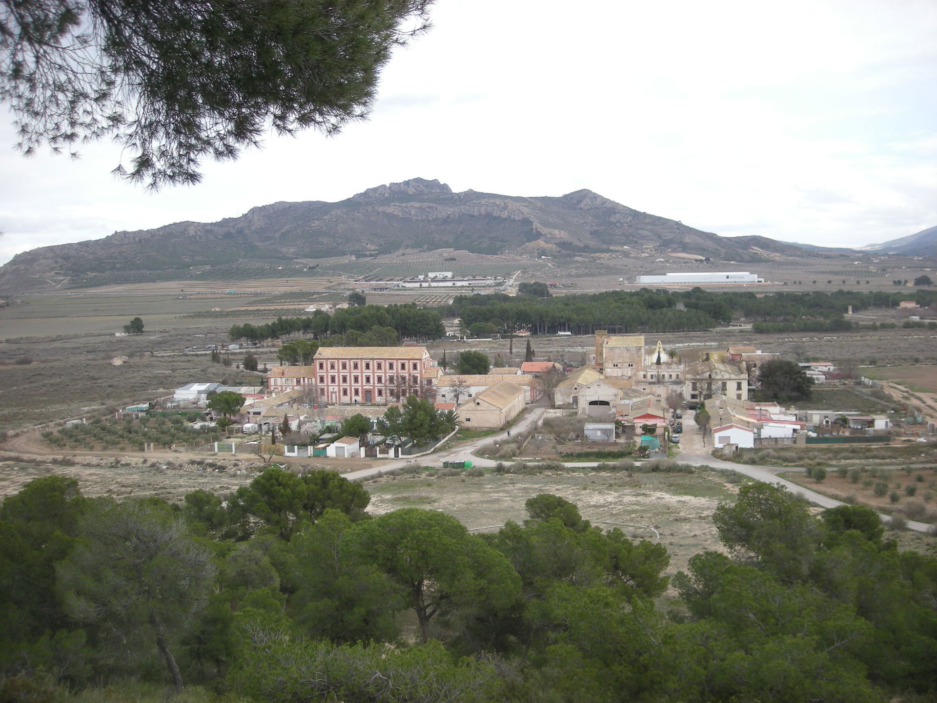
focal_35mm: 35
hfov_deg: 52.6
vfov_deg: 40.7
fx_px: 947
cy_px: 352
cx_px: 468
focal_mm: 5.7
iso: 50
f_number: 2.8
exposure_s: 1/336
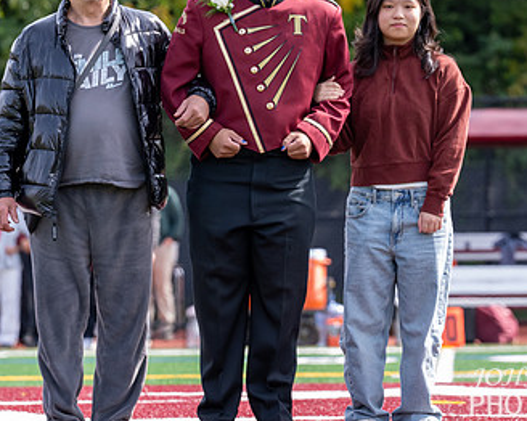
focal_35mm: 374
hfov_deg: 5.2
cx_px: 287
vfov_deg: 4.1
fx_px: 5830
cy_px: 137
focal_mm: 185
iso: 1000
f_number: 5.6
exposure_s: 1/1000
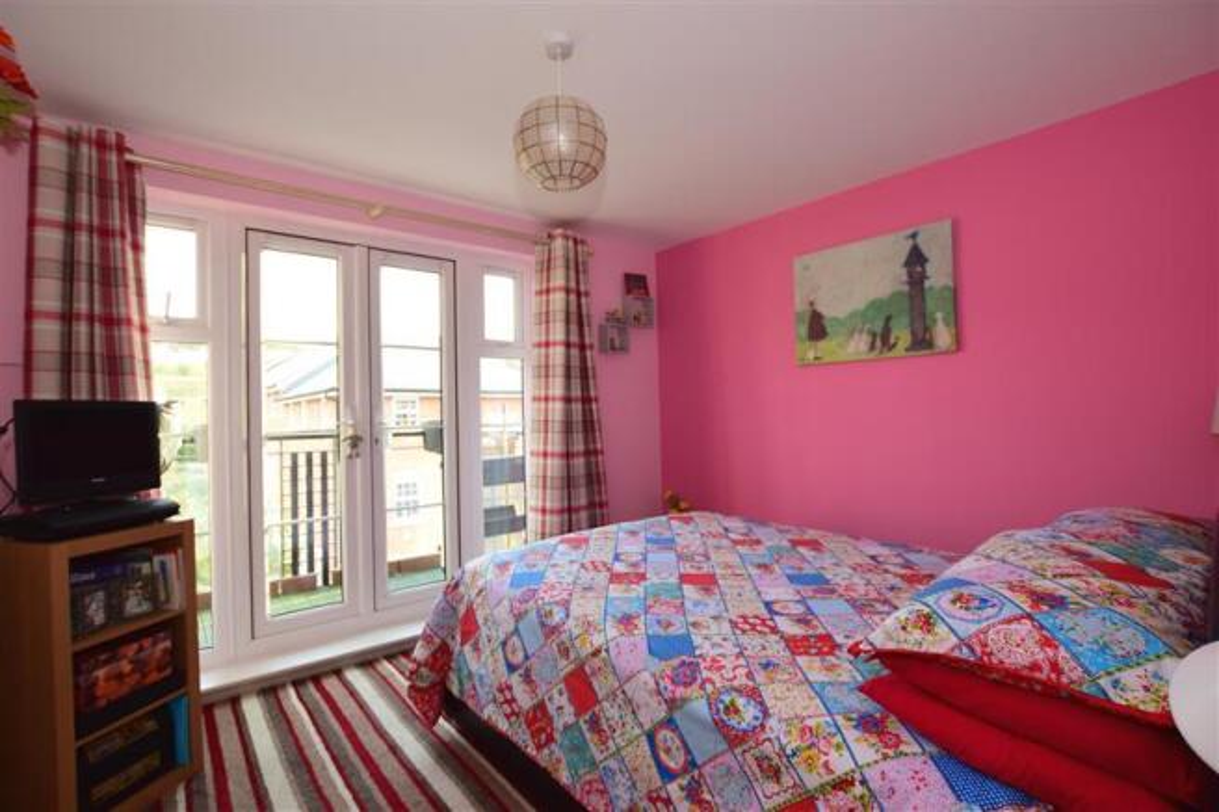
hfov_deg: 100.4
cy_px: 406
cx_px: 610
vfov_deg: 77.3
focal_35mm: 15
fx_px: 508
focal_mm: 10
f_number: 5
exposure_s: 1/10
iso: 200
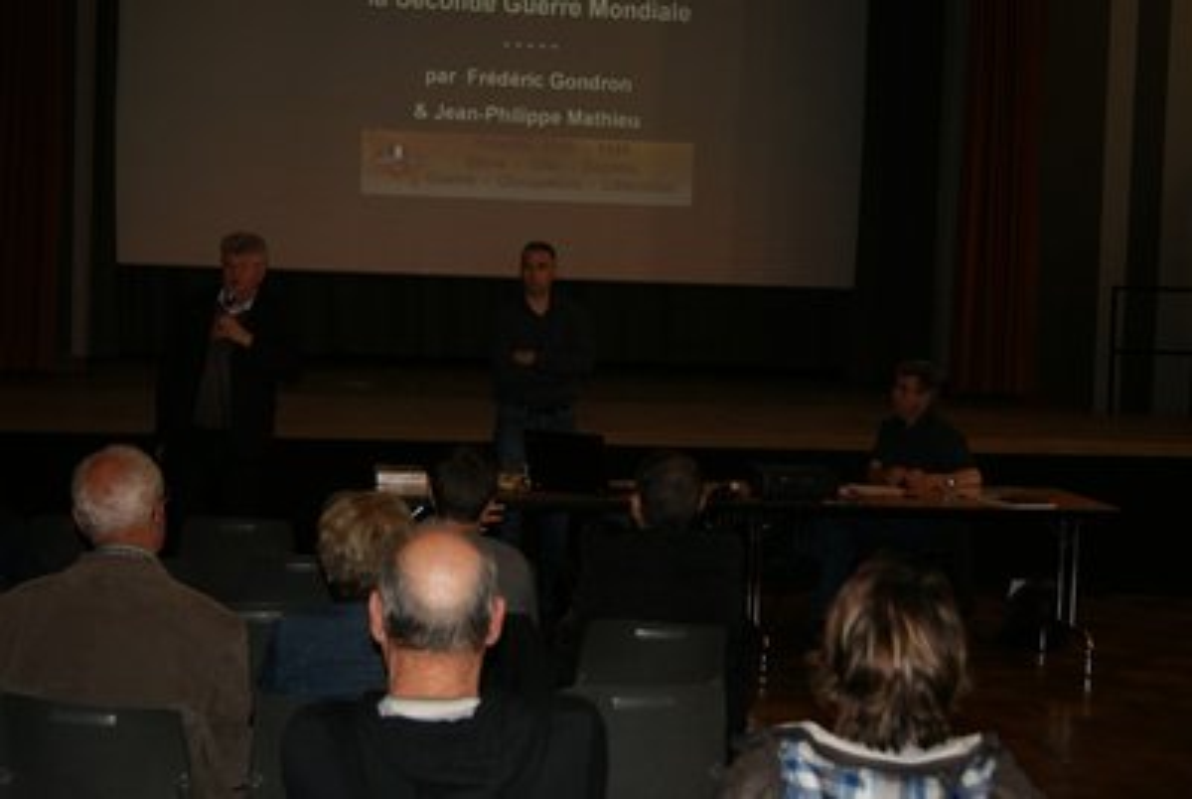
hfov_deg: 37.8
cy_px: 400
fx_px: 1741
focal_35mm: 52
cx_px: 596
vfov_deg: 25.8
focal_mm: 35
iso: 400
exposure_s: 1/60
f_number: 5
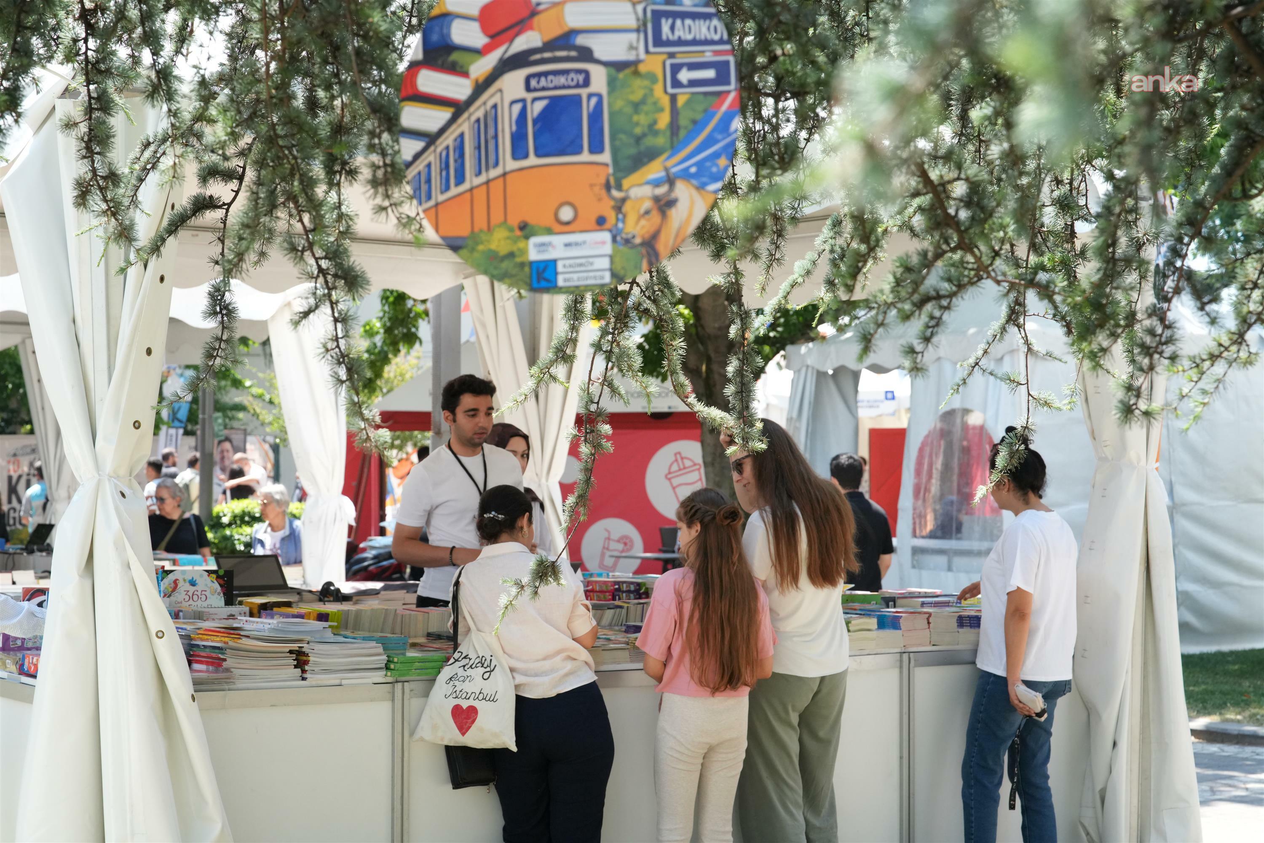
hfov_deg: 28.8
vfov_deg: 19.5
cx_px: 632
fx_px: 2458
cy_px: 422
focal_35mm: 70
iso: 1600
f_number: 7.1
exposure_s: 1/800
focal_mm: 70
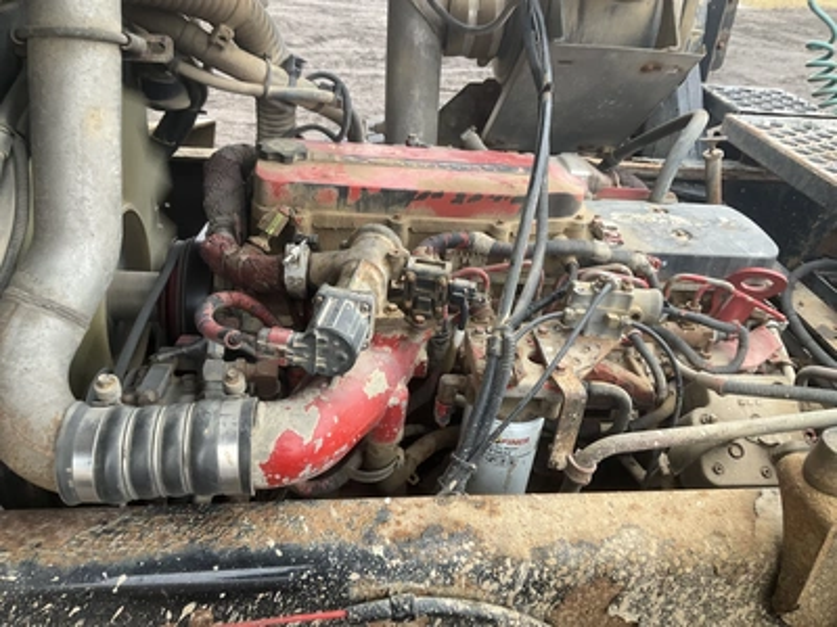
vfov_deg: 48.2
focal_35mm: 29
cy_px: 314
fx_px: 701
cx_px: 418
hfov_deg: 61.7
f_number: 1.8
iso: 40
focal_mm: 3
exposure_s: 1/122
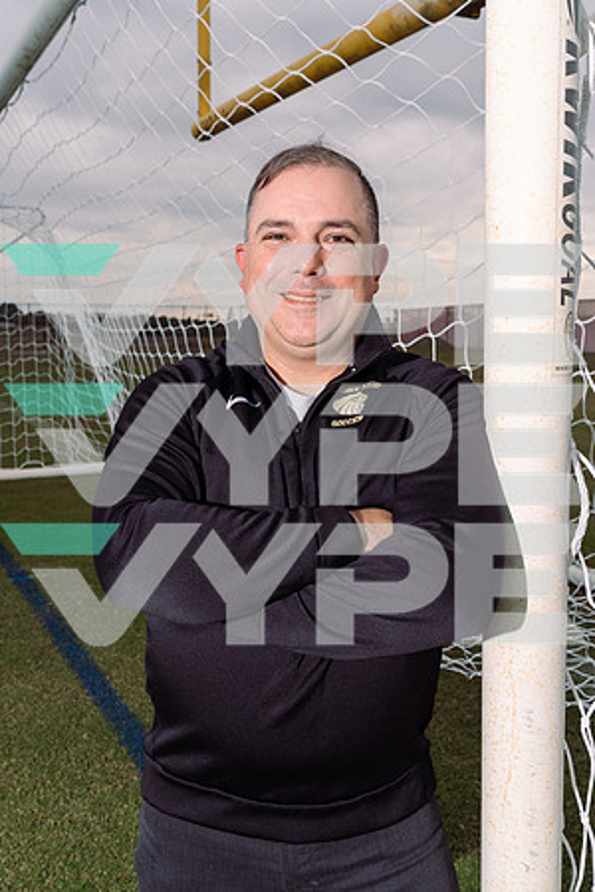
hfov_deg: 37.9
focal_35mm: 35
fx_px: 868
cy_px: 446
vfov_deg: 54.4
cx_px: 298
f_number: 7.1
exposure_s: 1/250
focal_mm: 35
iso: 160
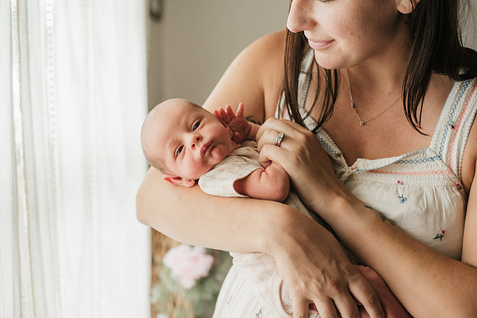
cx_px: 238
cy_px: 159
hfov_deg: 39.6
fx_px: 663
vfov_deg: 27.0
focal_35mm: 50
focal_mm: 50
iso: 1600
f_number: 2.8
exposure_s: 1/800
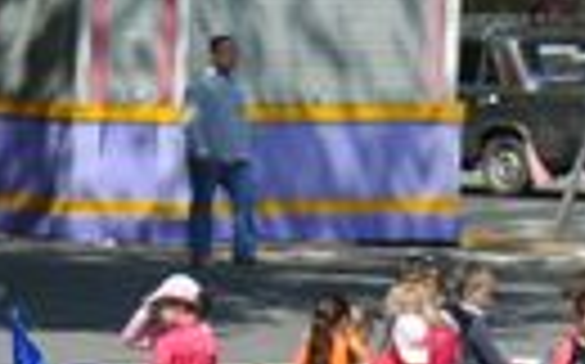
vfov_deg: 2.0
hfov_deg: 3.3
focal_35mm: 643
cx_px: 9
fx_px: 10243
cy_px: 872
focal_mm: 78
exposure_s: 1/1000
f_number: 5.6
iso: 200
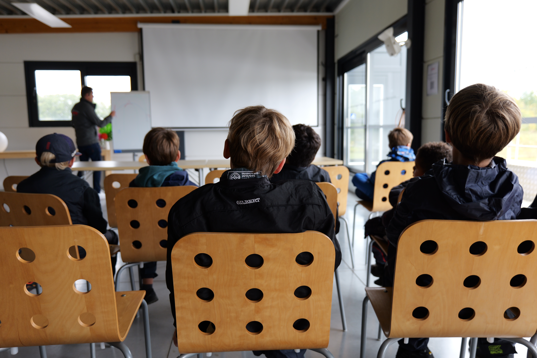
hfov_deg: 67.4
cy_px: 179
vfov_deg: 47.9
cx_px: 268
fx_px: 403
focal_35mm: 27
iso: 500
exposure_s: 1/60
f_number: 3.9
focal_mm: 27
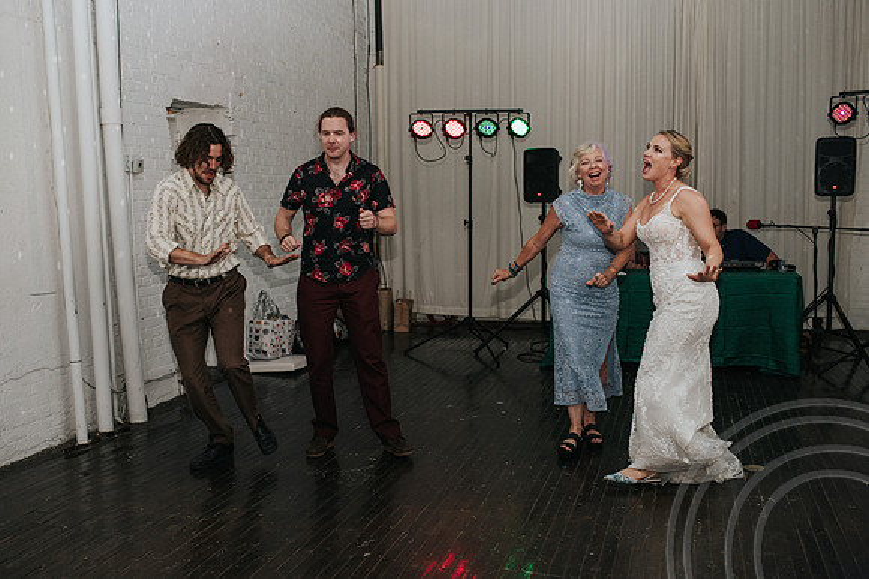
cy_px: 314
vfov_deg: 35.0
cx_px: 428
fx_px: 917
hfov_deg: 50.7
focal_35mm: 38
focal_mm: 35
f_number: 2.8
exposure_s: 1/200
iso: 1000
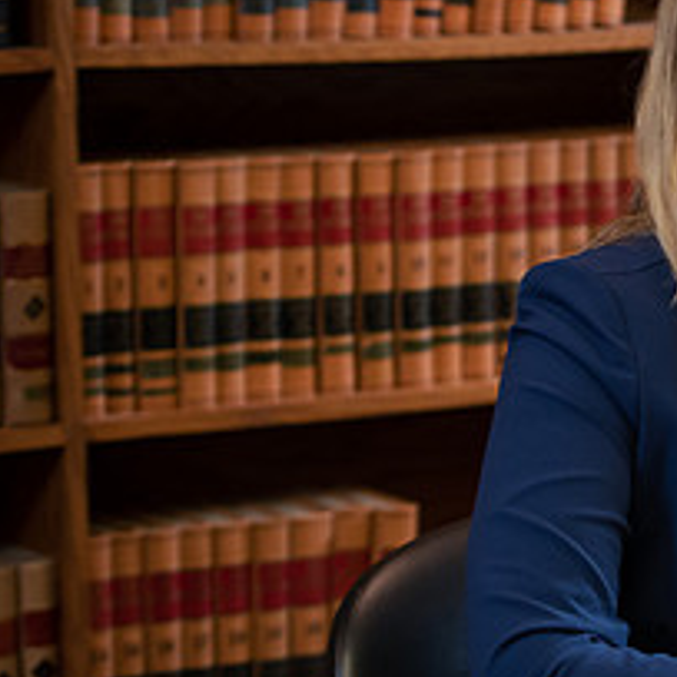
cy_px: 251
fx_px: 3739
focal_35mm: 169
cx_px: 926
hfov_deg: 10.1
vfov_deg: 10.3
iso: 800
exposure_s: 1/160
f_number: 3.2
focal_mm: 70
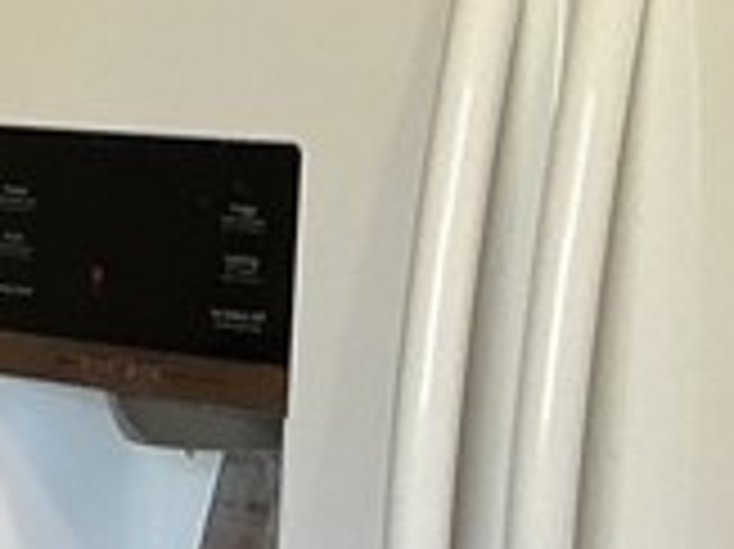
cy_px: 670
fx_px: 3856
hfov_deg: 9.8
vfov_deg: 8.1
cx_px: -937
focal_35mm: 182
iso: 50
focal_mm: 3
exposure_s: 1/60
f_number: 1.8
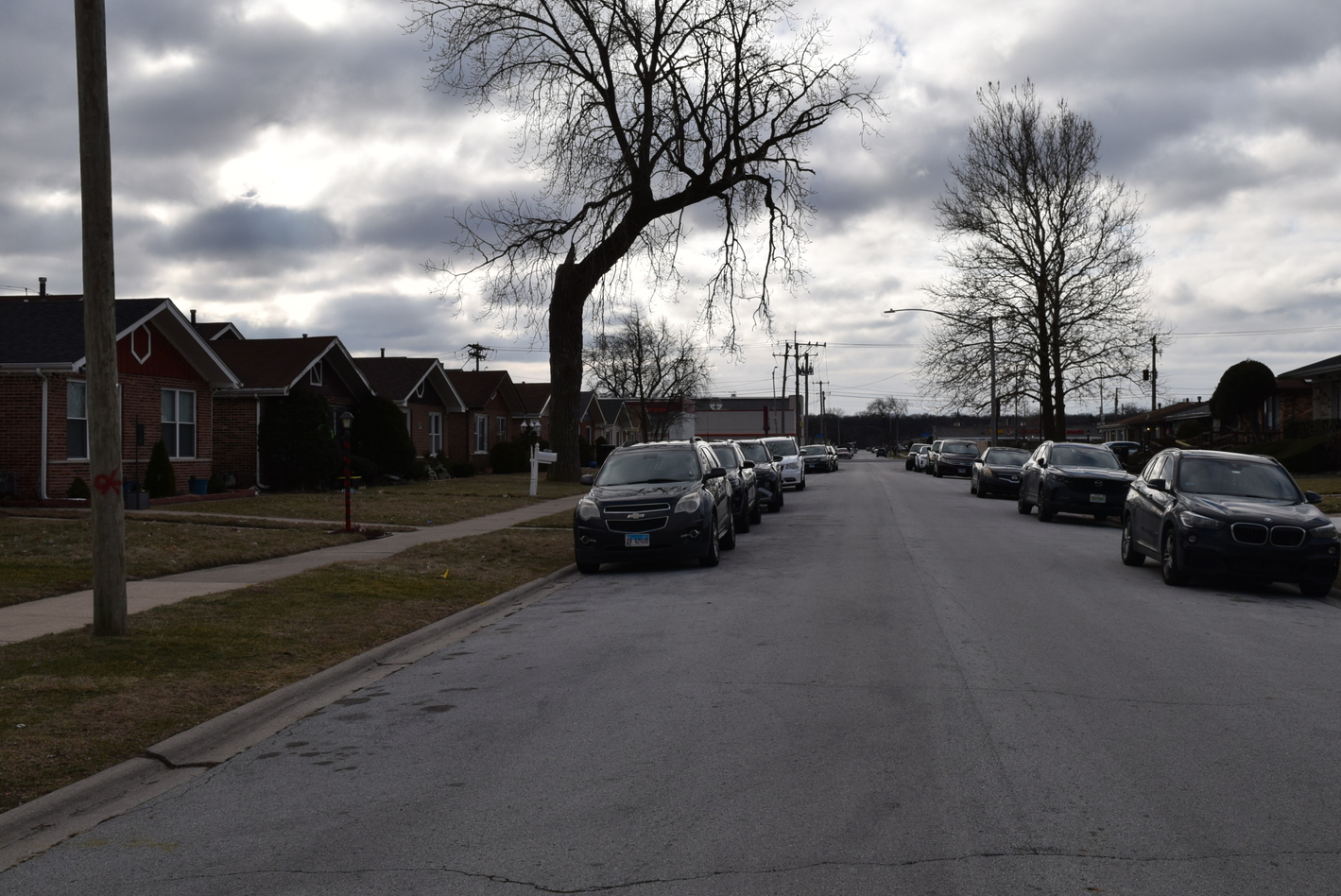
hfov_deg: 47.4
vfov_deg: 32.7
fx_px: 1528
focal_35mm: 41
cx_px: 710
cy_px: 456
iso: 200
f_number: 11
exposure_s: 1/500
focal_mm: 24
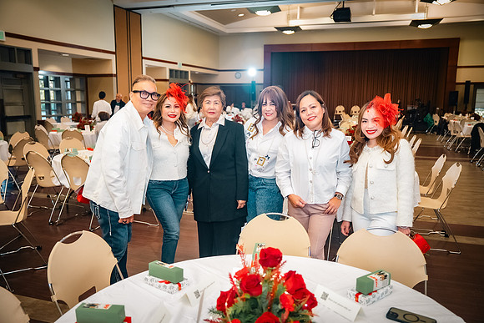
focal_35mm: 30
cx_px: 242
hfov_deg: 61.9
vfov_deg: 43.6
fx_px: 403
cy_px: 162
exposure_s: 1/100
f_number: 2.8
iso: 1600
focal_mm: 30
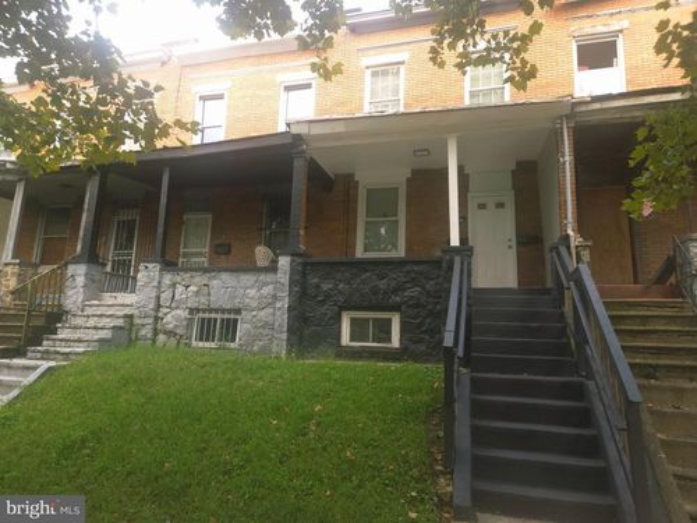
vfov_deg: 58.9
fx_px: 463
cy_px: 262
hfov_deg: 73.9
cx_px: 348
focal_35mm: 23
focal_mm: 5.4
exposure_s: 1/120
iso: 64
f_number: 1.8
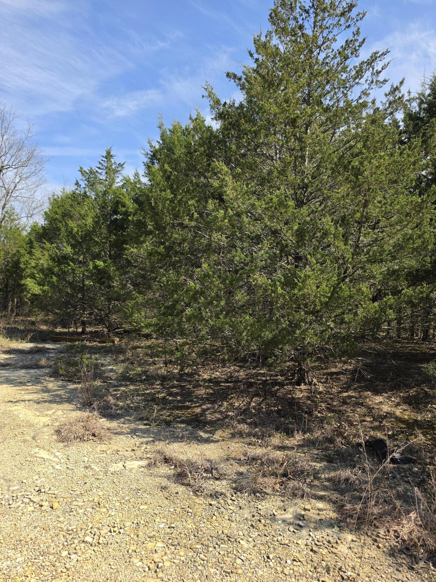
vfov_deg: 73.9
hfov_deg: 58.9
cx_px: 218
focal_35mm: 23
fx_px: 386
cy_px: 291
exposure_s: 1/4055
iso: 64
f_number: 1.4
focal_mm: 6.5
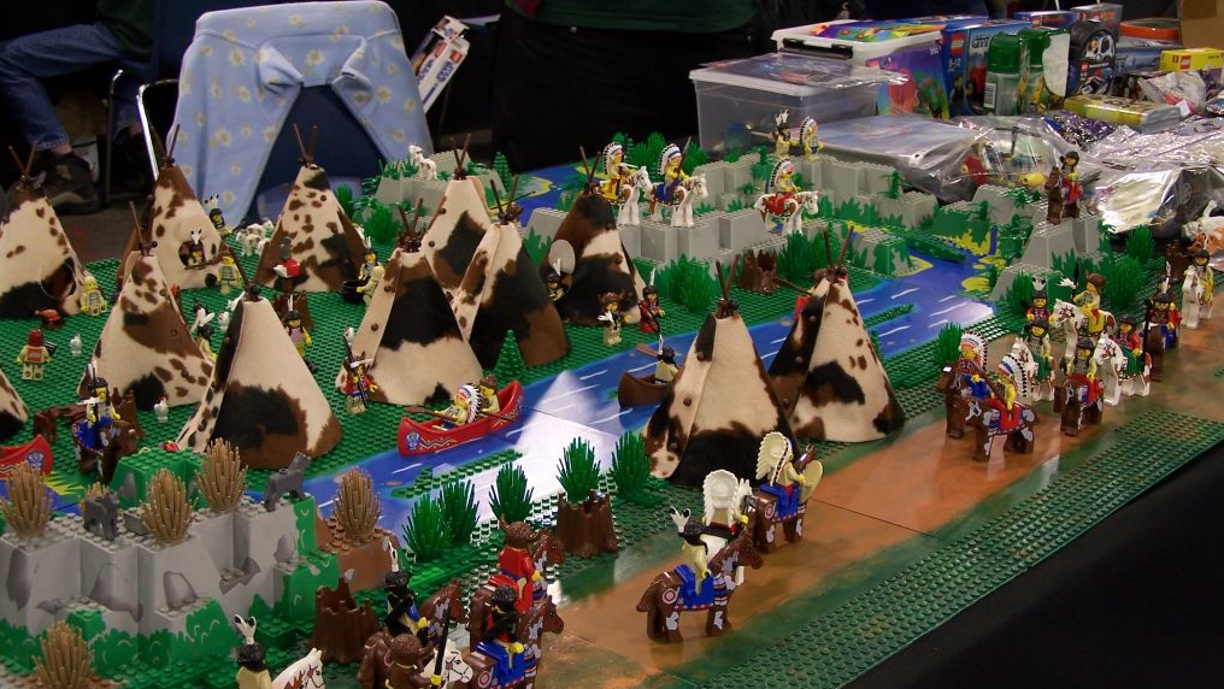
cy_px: 384
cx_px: 616
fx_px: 1818
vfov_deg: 21.5
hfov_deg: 37.2
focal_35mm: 56
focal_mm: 8.5
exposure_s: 1/2
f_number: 3
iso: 80
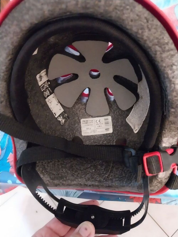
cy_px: 118
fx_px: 178
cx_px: 89
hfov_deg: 53.1
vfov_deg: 67.3
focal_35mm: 26
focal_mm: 4
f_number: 1.8
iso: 1250
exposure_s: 1/11.1
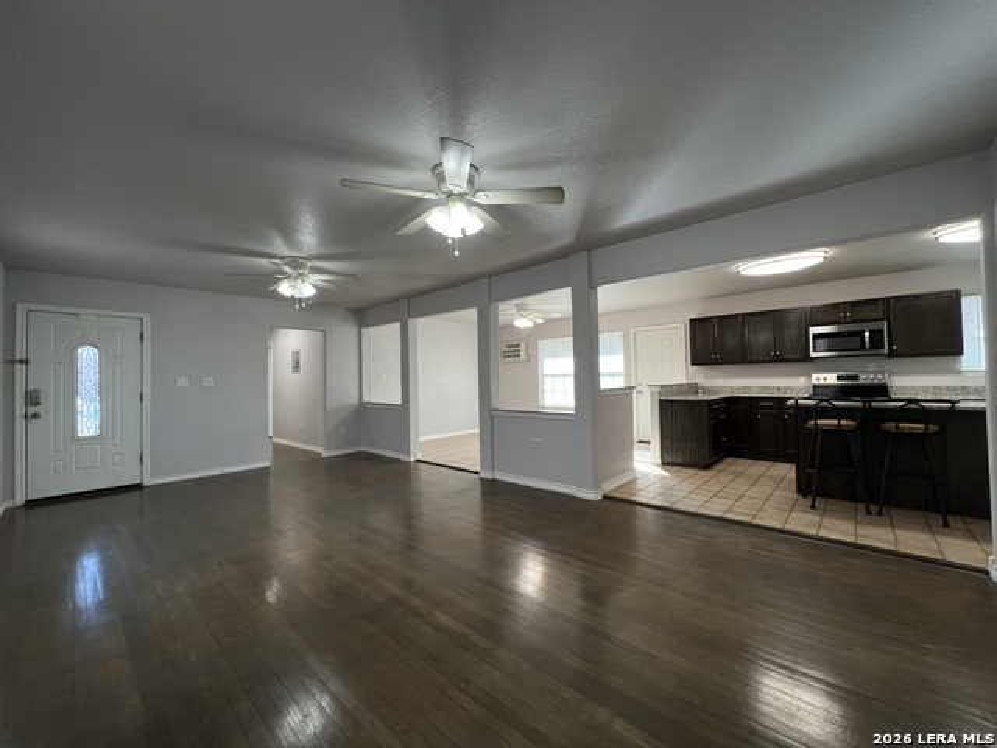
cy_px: 374
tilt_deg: +1.3
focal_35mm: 13
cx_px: 498
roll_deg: +1.9
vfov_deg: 89.9
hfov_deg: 106.2
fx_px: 374
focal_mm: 1.57
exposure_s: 1/120
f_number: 1.8
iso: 100
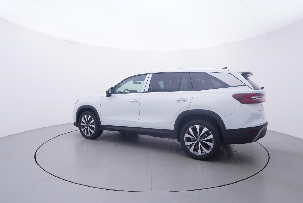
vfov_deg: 56.2
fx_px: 189
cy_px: 102
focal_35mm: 22
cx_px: 152
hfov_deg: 77.3
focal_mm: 15
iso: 200
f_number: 5
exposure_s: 1/80
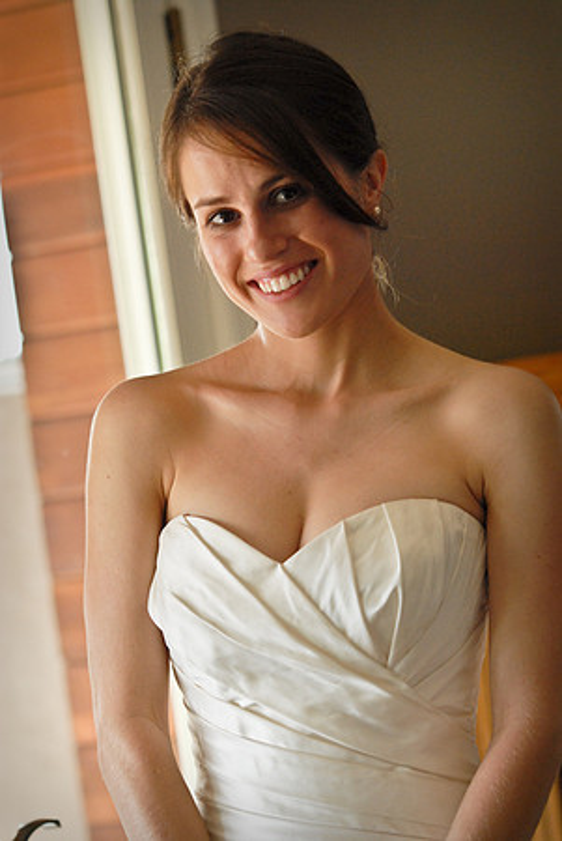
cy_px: 420
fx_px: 2453
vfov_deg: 19.4
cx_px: 281
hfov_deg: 13.1
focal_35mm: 105
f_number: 3.2
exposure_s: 1/250
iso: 640
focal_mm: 70
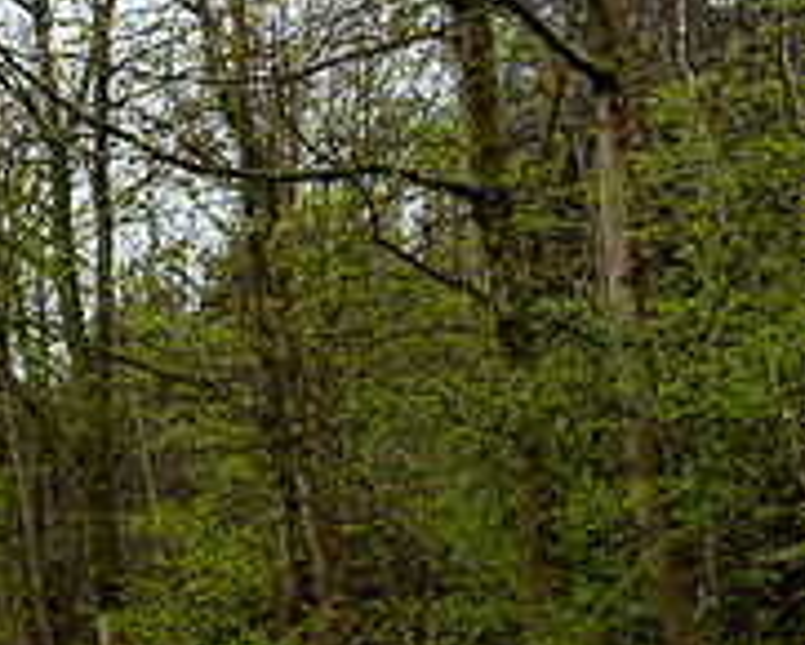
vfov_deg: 19.7
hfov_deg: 21.3
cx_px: -471
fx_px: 1716
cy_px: 816
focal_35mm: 72
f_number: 4
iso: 640
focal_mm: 24
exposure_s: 1/800
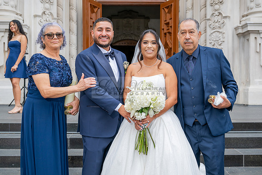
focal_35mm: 49
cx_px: 131
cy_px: 88
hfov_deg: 40.3
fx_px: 357
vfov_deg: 27.5
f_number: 5.6
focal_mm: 49
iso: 200
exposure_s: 1/200
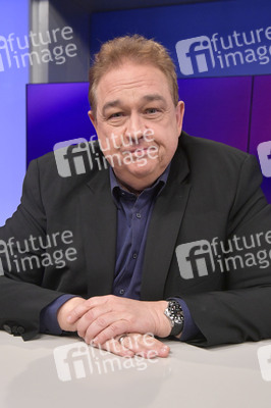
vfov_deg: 50.7
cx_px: 136
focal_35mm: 38
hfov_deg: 35.0
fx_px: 430
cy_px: 204
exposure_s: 1/200
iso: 2500
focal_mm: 38
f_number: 6.3
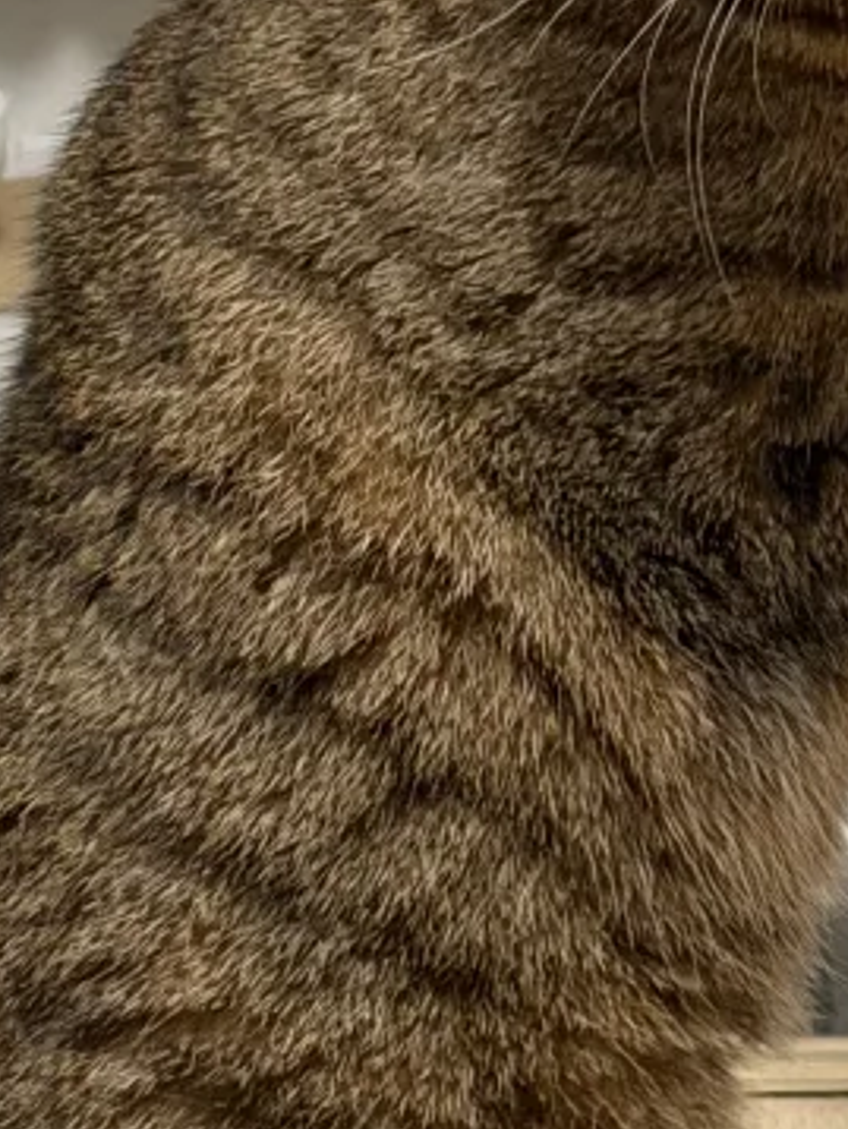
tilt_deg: -21.1
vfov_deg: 10.2
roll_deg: -0.6
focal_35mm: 193
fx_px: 6296
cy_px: 918
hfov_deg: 7.7
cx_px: 511
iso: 250
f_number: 1.78
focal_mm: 6.76
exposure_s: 1/47
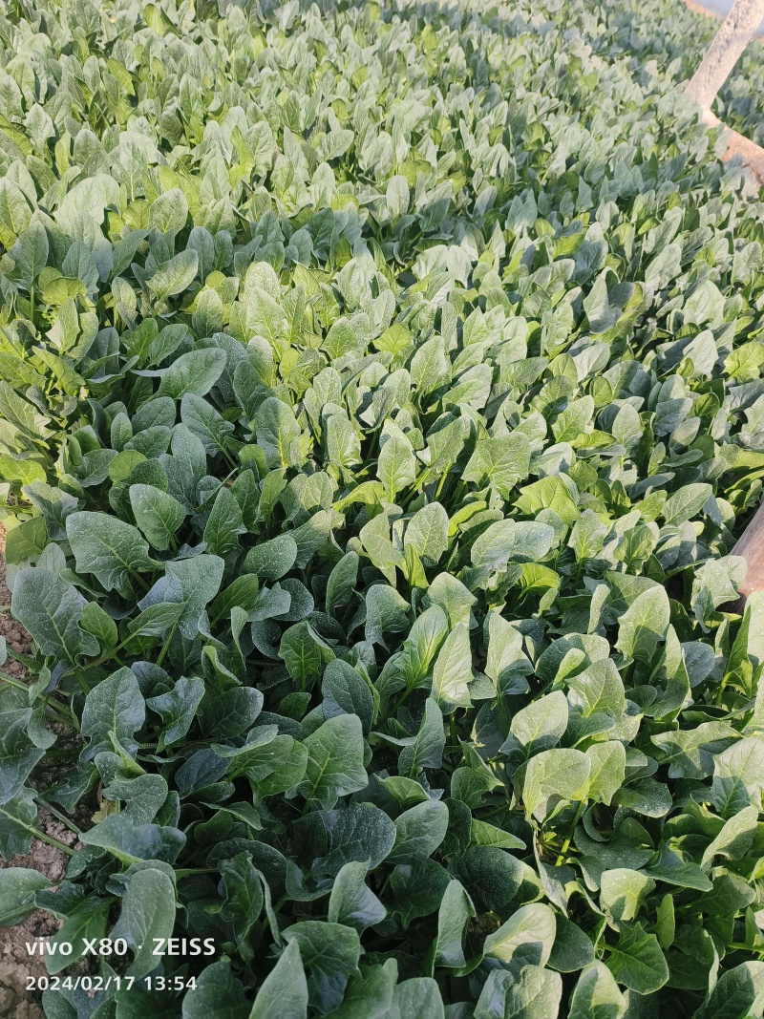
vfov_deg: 73.9
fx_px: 677
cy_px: 510
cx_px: 382
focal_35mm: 23
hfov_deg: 58.9
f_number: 1.75
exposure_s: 1/417
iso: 100
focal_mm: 5.5
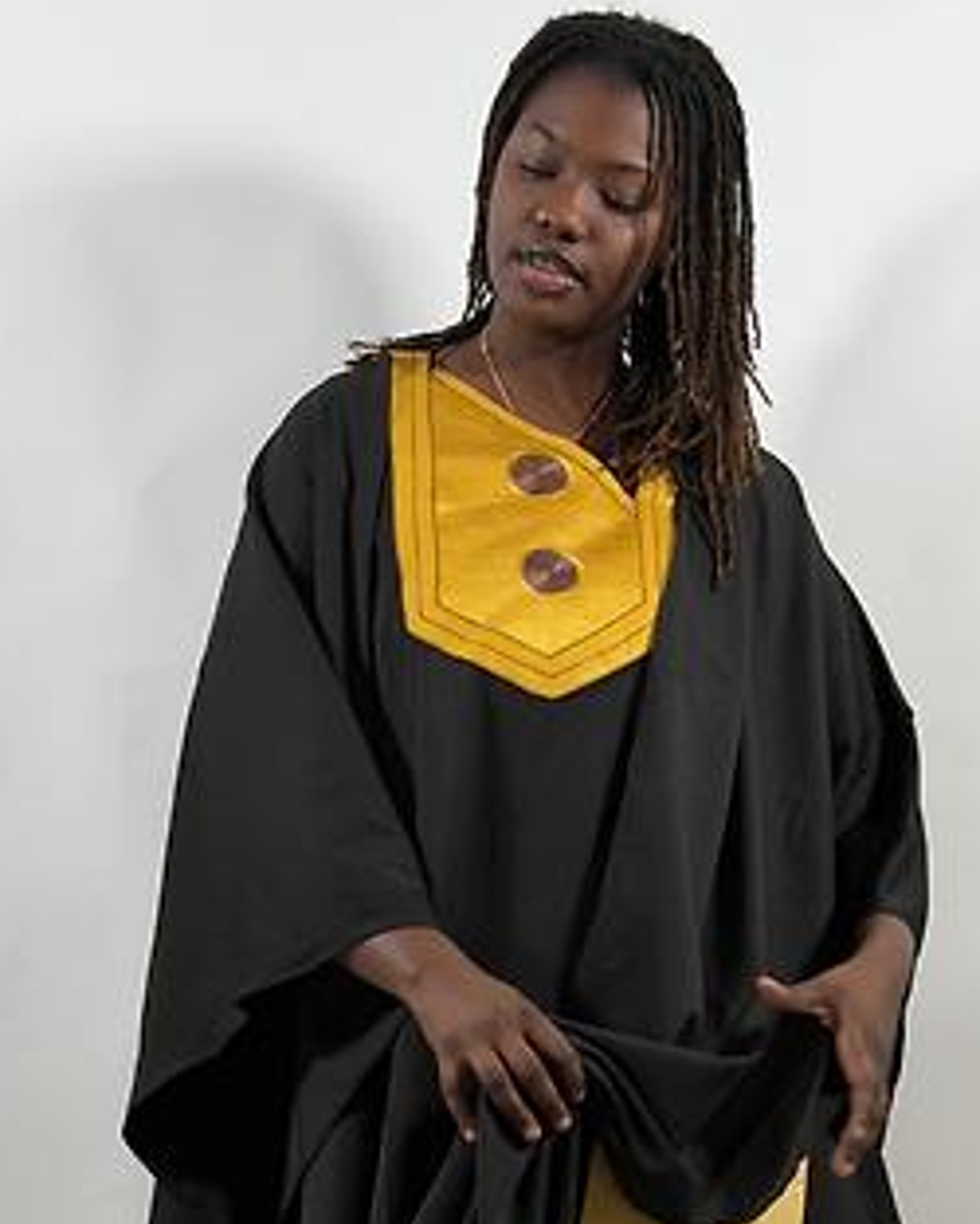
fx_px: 3260
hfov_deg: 17.1
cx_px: 588
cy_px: 1161
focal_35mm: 90
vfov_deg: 20.7
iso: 80
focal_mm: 6.76
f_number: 1.78
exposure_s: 1/99
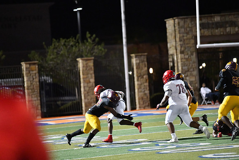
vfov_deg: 6.9
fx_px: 1328
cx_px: 120
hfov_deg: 10.3
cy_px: 80
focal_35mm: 200
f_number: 2.8
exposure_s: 1/1250
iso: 10000
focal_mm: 200
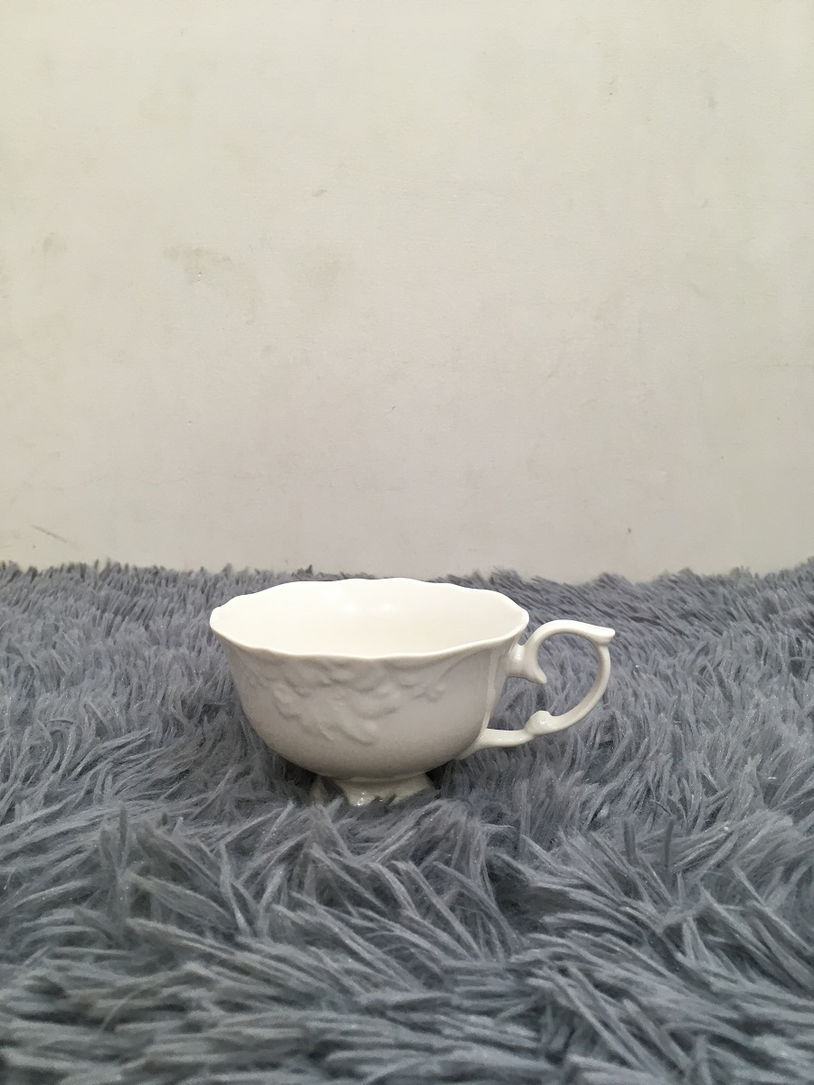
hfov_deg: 48.2
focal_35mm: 29
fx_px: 909
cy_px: 542
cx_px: 407
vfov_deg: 61.7
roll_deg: -0.5
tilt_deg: -11.0
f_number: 2.2
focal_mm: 4.15
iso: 80
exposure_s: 1/33
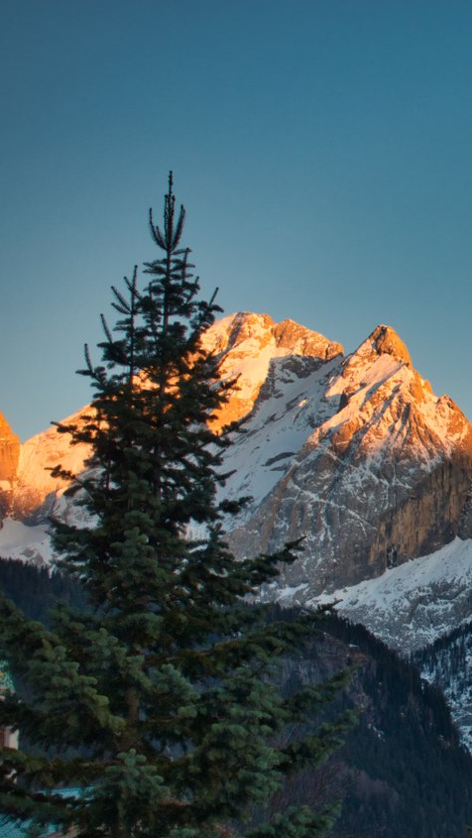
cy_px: 420
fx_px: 2467
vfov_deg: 19.3
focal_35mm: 111
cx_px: 596
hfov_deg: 10.7
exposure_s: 1/160
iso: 125
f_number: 4
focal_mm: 25.7
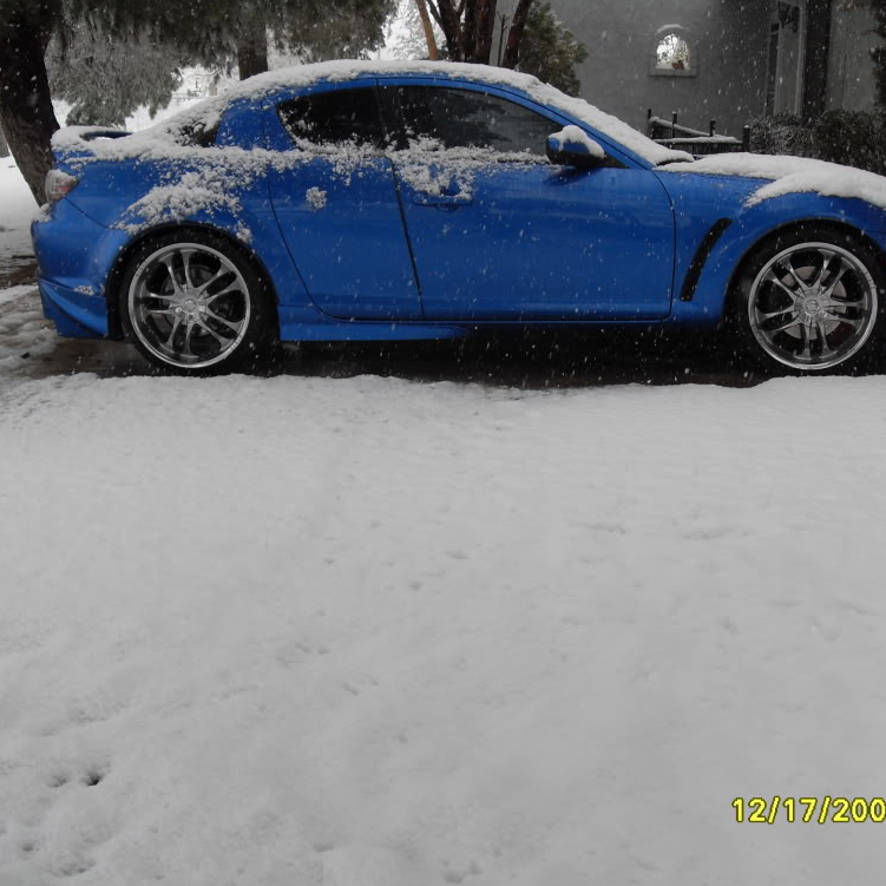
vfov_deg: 40.9
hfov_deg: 40.9
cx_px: 465
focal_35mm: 41
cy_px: 446
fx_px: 1187
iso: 80
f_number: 2.8
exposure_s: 1/250
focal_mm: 6.3
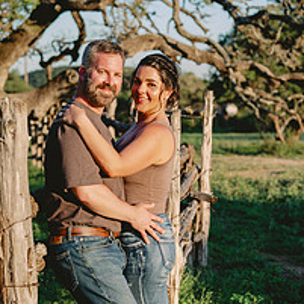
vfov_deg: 18.3
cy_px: 183
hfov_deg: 18.3
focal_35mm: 95
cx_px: 143
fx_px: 944
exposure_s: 1/1250
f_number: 2.8
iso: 80
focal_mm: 50
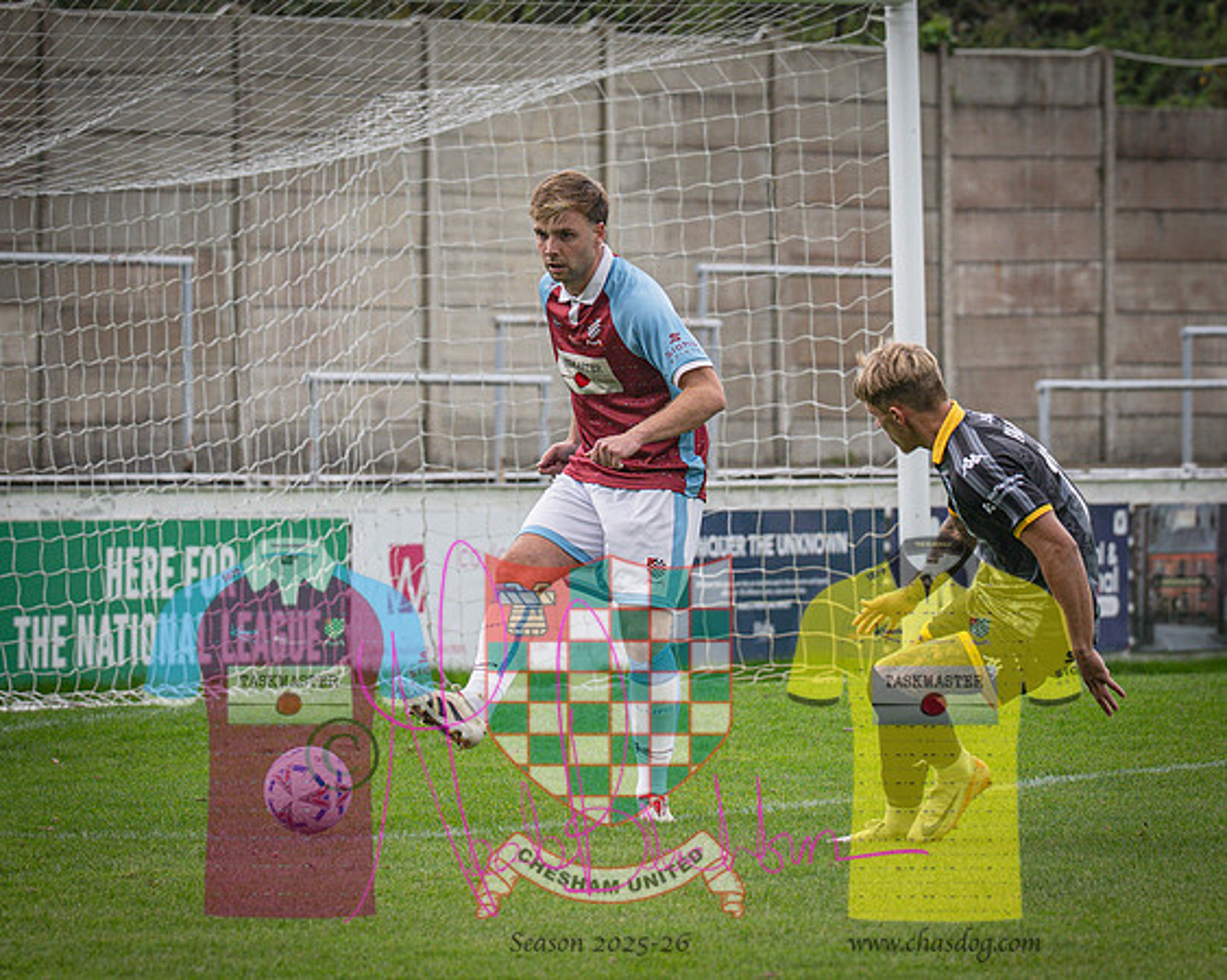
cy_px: 287
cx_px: 555
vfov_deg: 4.4
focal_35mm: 352
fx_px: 12789
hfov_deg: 5.5
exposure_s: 1/1000
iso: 400
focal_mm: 135
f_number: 4
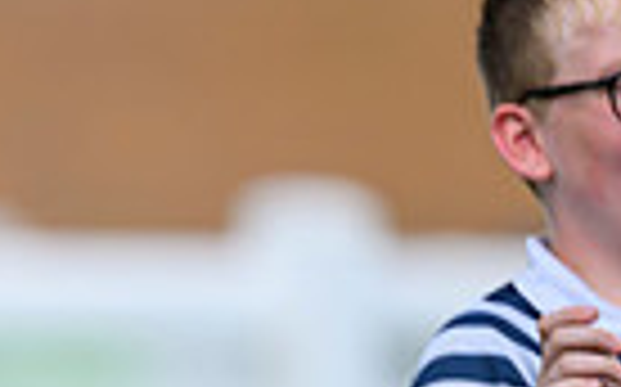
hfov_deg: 1.1
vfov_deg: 0.7
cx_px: -773
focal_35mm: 1996
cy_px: 572
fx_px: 33753
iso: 160
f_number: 3.2
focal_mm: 400
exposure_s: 1/1250
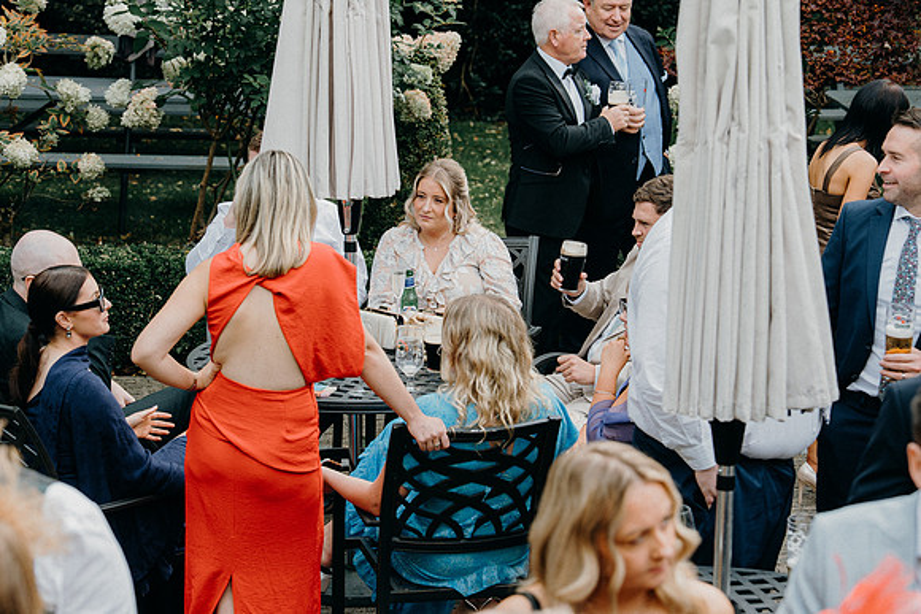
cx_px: 460
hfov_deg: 19.5
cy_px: 307
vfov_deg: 13.0
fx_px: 2687
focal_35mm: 105
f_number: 3.5
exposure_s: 1/200
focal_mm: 70
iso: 125
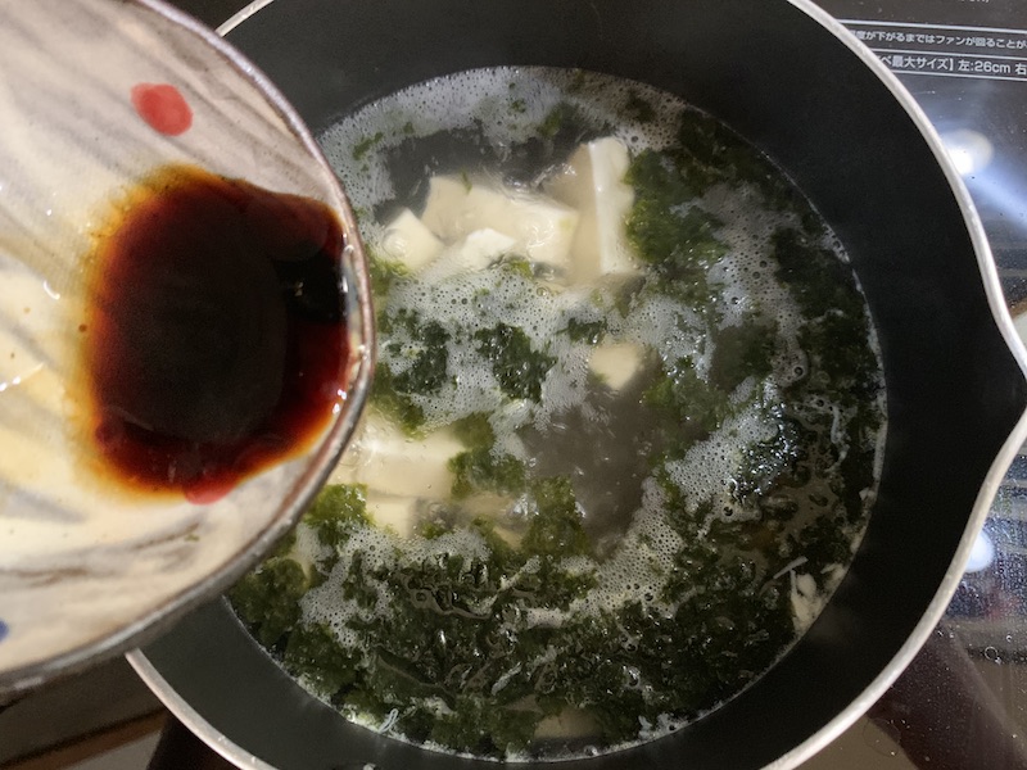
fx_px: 771
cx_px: 514
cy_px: 385
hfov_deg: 67.3
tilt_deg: -76.8
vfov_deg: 53.1
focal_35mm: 26
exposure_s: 1/30
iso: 640
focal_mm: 4.25
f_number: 1.8
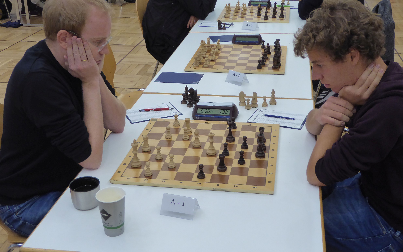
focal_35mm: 47
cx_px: 203
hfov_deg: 42.6
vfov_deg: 27.4
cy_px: 119
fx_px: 516
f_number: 3.9
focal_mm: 7.8
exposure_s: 1/40
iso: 400
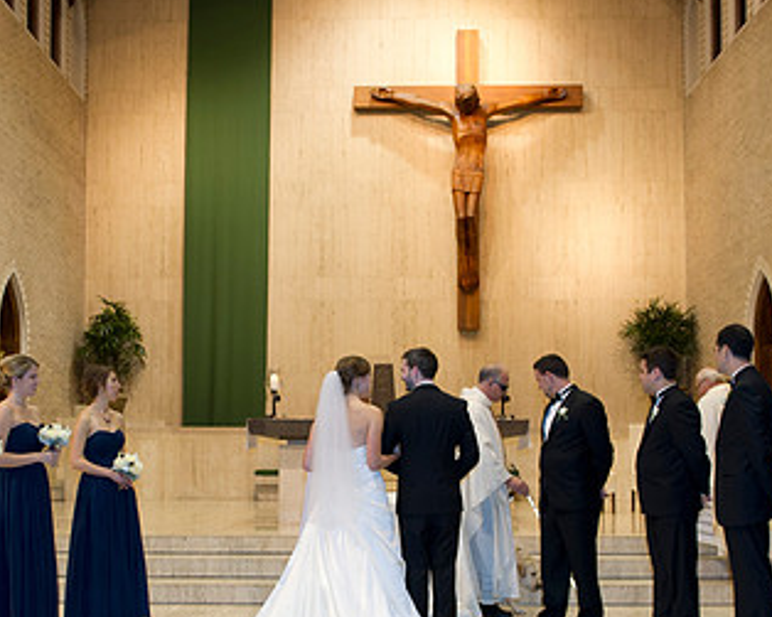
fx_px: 1028
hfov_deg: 41.1
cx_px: 356
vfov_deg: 33.1
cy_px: 415
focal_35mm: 45
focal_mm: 26
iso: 1250
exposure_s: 1/50
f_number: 4
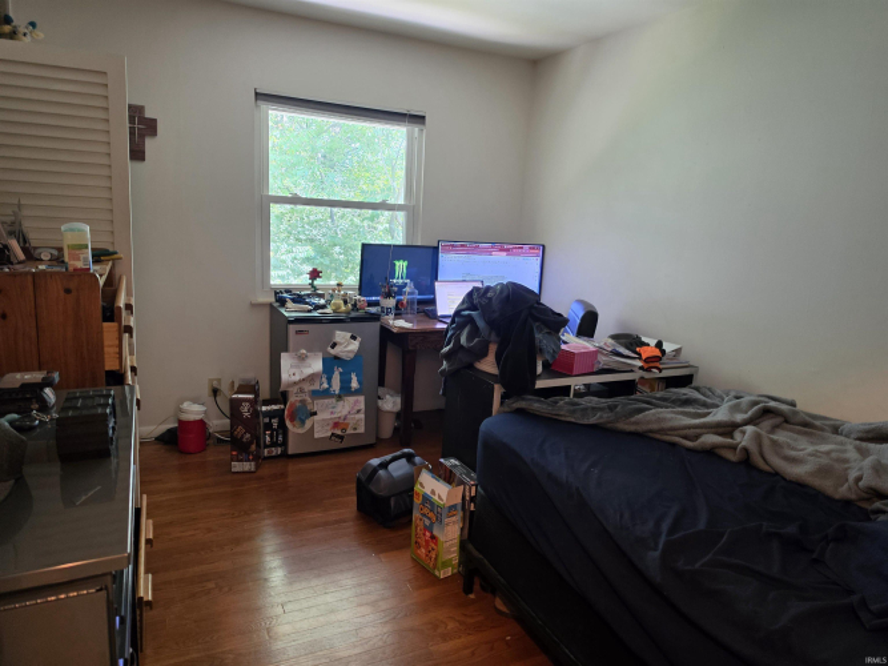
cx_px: 444
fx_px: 590
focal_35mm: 23
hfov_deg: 73.9
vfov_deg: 58.9
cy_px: 333
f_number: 1.4
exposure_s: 1/53.3
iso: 160
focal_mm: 6.5
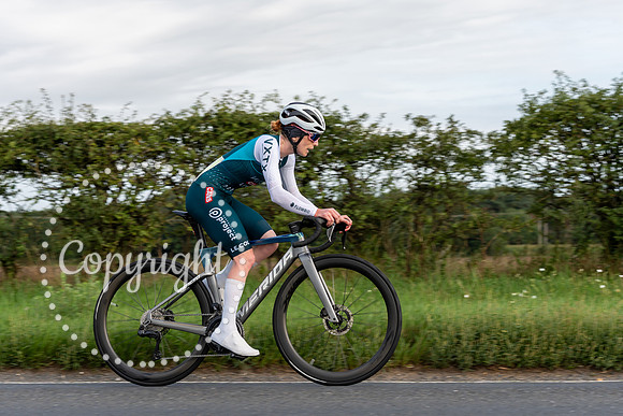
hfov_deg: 25.7
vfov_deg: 17.3
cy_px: 175
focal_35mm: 79
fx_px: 1364
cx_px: 311
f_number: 4
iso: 125
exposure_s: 1/640
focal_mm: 54
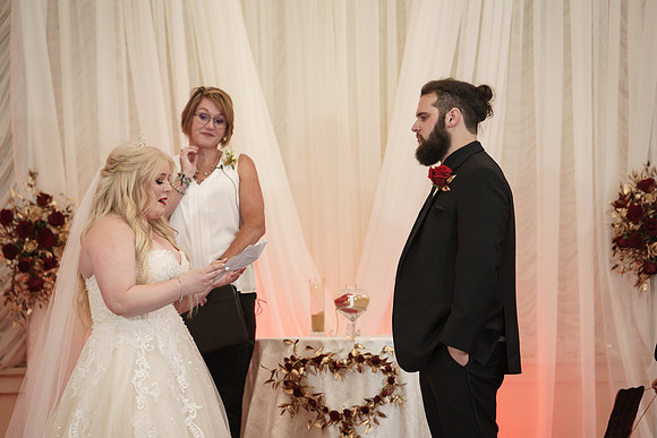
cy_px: 219
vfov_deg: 11.3
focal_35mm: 121
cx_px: 330
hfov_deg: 16.9
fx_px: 2214
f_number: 4
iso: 2000
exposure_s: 1/100
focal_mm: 120
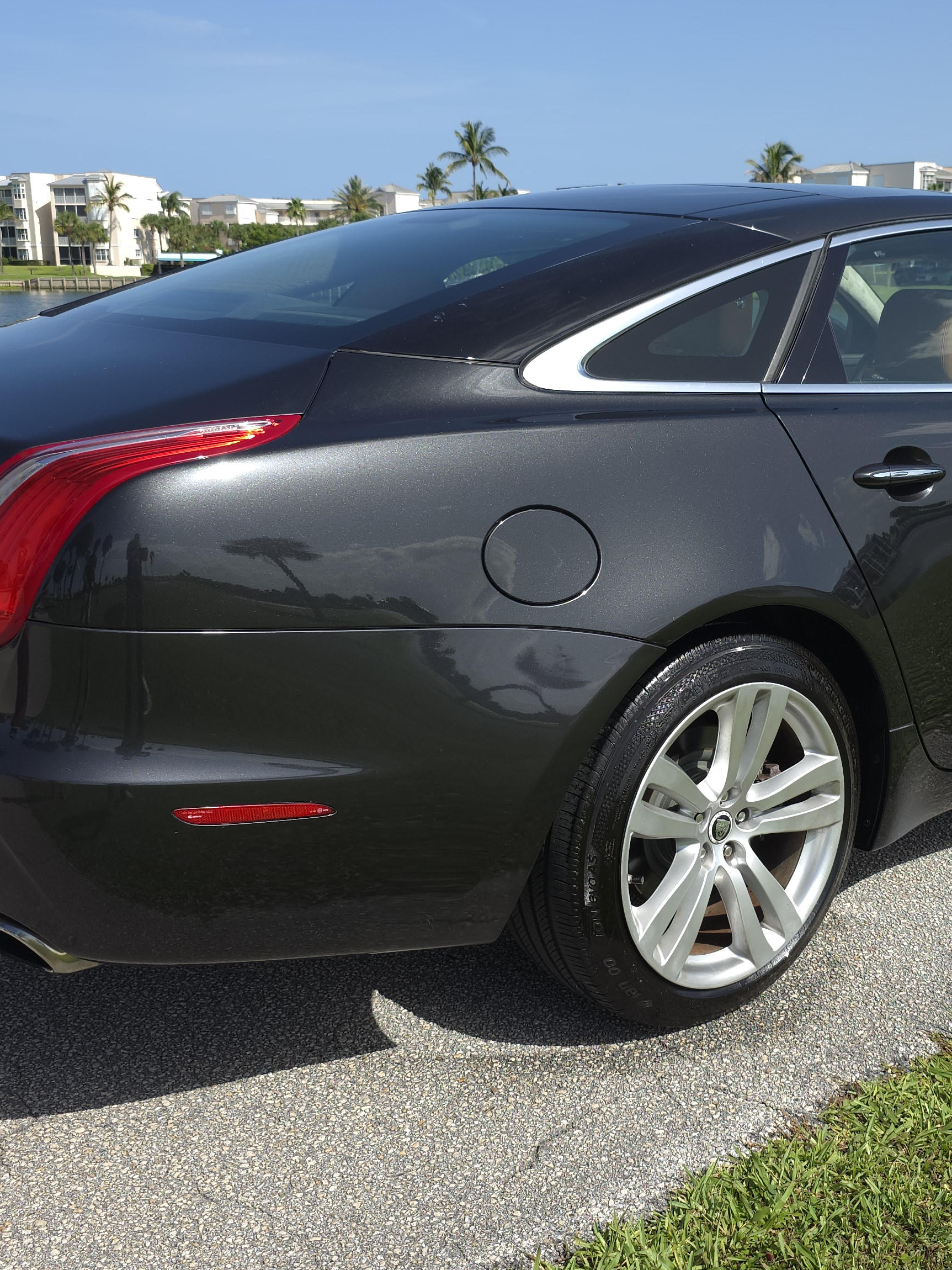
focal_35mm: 40
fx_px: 1467
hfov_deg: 35.3
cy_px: 587
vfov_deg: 46.8
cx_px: 687
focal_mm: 6.3
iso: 12
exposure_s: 1/470
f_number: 1.7
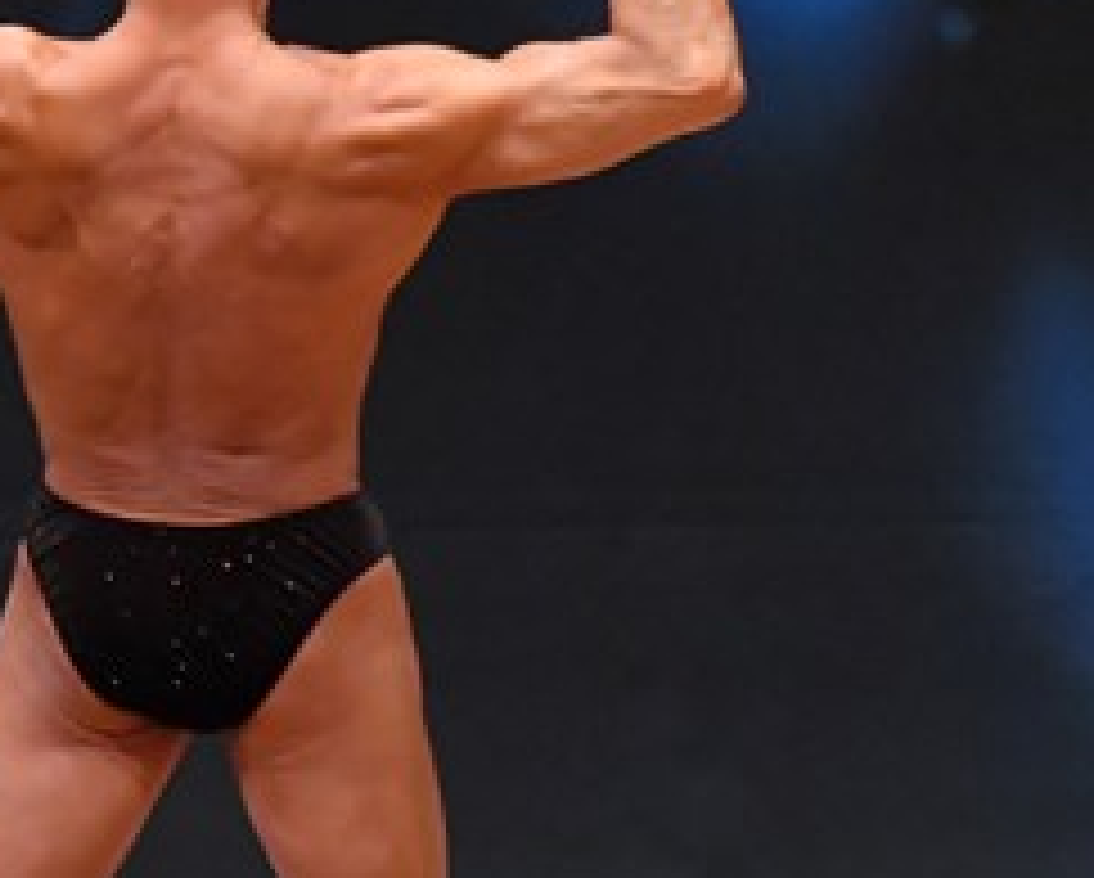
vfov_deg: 1.8
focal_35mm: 852
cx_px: 254
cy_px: 482
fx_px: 27619
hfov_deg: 2.3
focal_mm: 190
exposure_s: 1/400
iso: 6400
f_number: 5.6
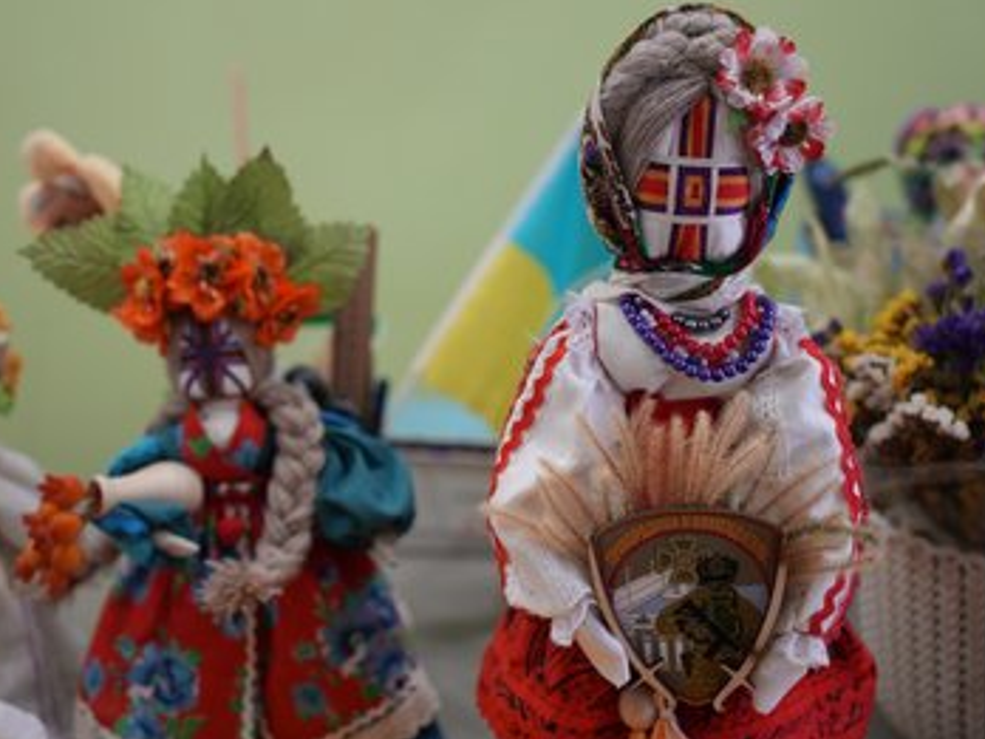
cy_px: 372
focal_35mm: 53
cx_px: 461
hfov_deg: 36.2
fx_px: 1508
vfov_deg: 27.5
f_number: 2.8
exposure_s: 1/160
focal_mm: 48
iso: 1600
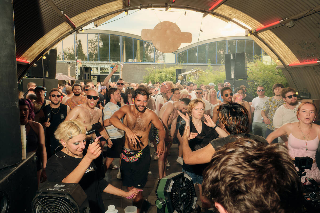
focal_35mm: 24
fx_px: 213
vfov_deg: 53.1
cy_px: 106
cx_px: 160
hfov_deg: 73.7
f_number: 6.4
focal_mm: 16
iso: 640
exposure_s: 1/60
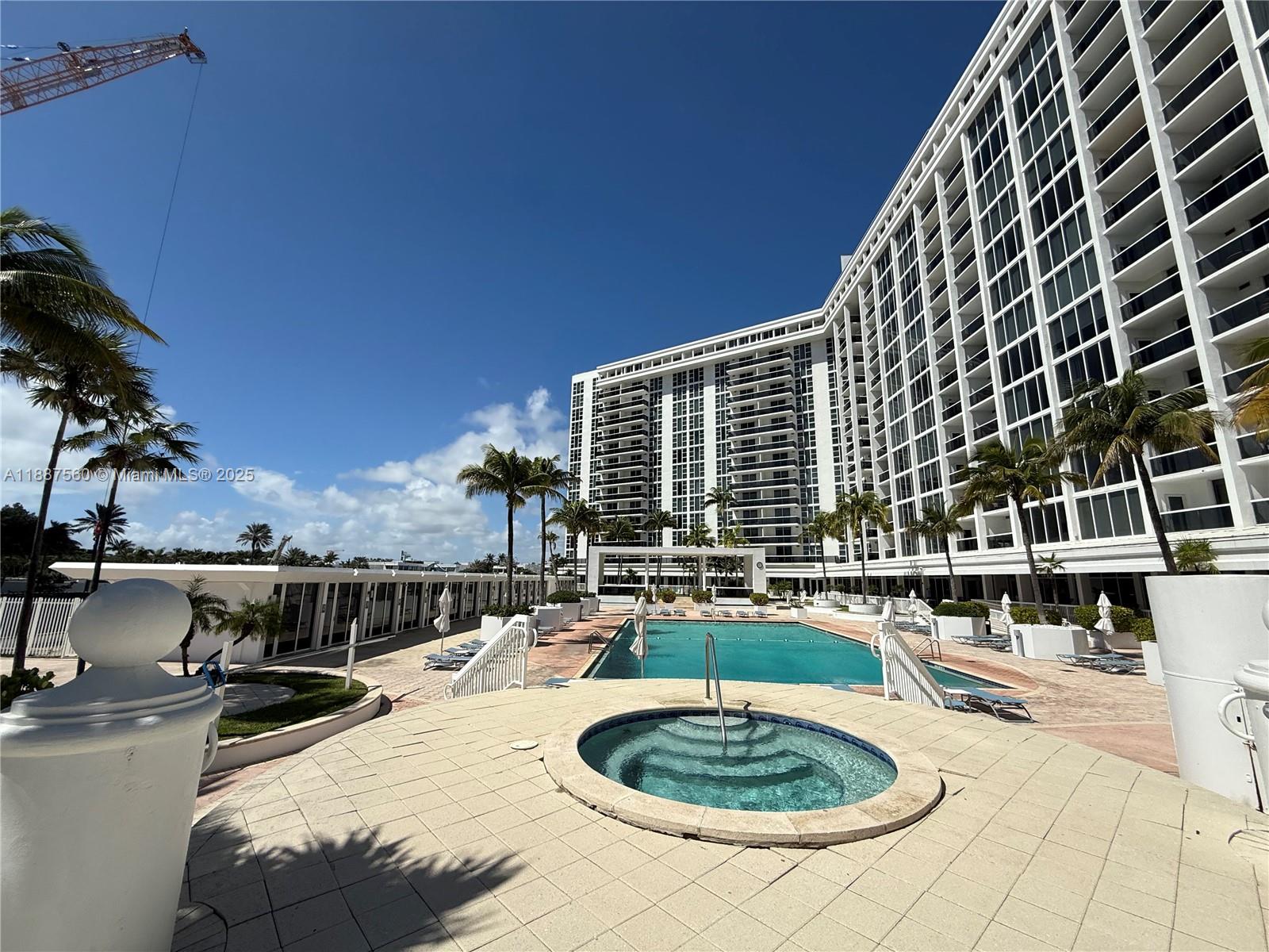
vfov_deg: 85.7
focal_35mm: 14
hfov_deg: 102.1
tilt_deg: +11.2
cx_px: 634
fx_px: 513
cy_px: 476
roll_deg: +0.2
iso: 50
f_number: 2.2
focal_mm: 2.22
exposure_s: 1/4762
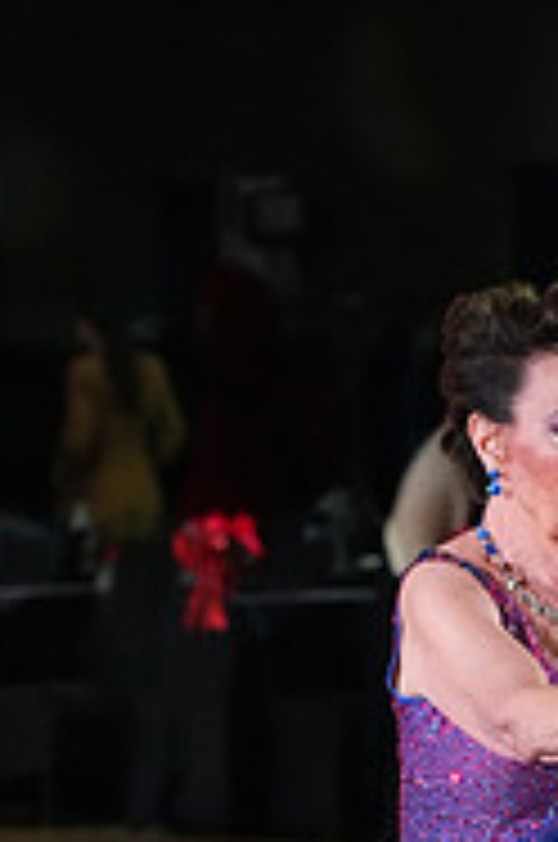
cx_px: 808
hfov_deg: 3.4
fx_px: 9357
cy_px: 1130
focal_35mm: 401
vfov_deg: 5.1
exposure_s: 1/400
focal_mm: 129
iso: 8000
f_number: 6.3
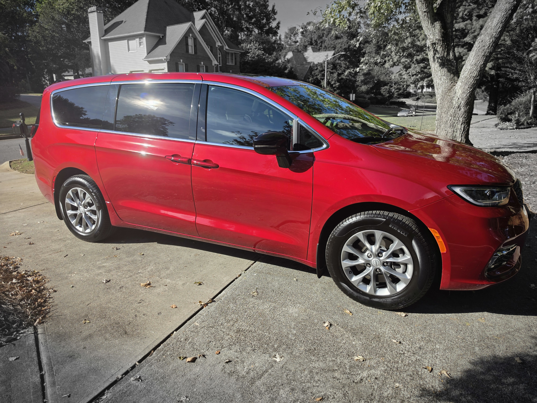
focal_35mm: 23
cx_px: 268
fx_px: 357
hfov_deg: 73.9
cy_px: 202
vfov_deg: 58.9
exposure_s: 1/4538
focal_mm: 6.5
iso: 64
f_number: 1.4
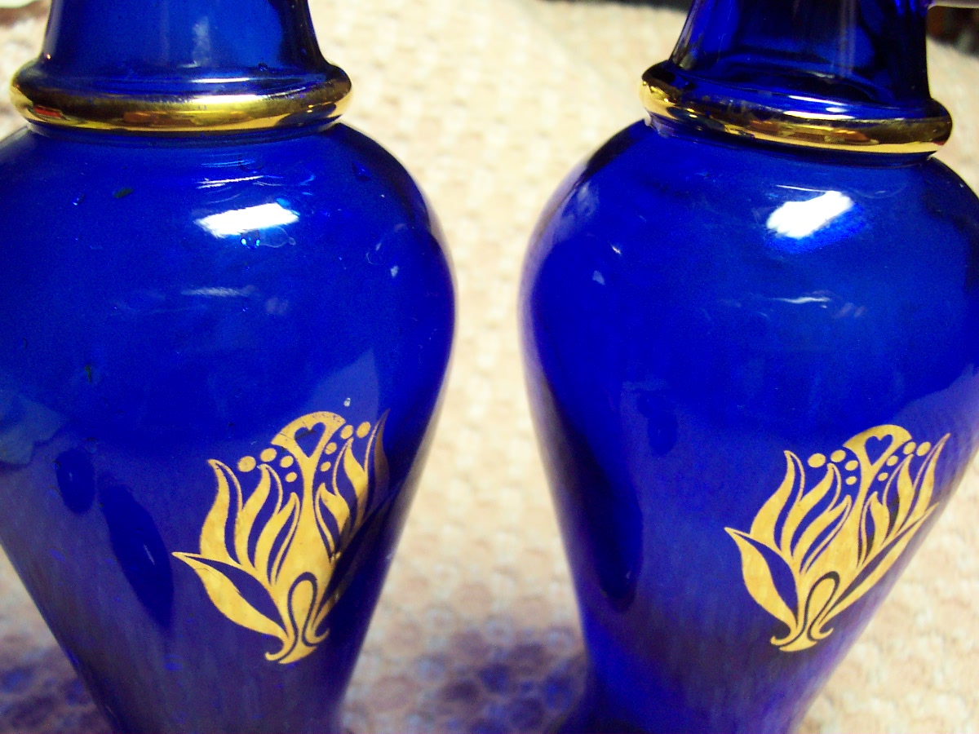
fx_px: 1046
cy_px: 367
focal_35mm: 37
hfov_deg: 50.1
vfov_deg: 38.7
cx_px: 490
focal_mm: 5.6
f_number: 2.8
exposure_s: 1/30
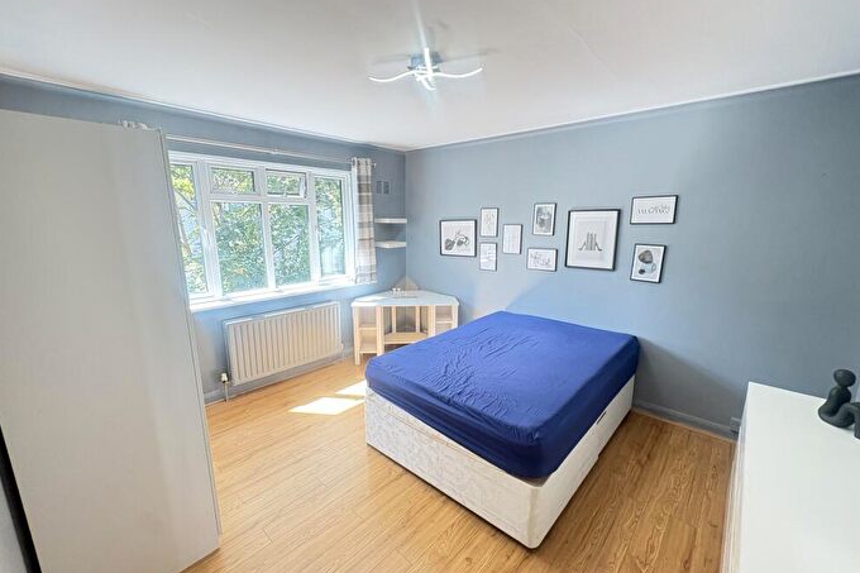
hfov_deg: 100.4
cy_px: 293
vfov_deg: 77.3
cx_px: 424
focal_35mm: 15
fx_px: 358
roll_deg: -0.1
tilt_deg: -11.5
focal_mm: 2.22
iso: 320
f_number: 2.2
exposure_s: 1/60
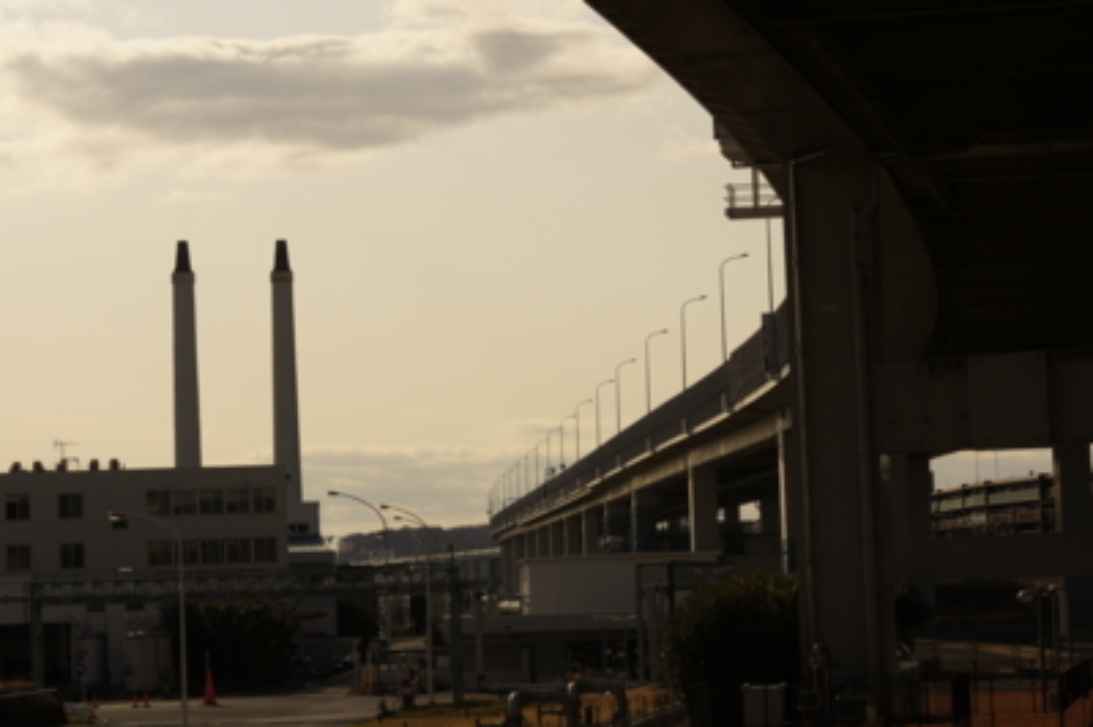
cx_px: 546
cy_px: 364
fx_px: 3185
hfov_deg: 19.5
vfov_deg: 13.0
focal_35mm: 105
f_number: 13
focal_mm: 70
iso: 200
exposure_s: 1/1000
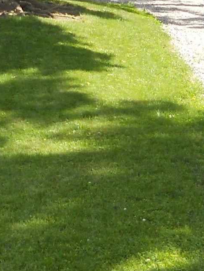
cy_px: 33
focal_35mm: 130
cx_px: 80
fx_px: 1021
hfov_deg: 11.4
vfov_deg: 15.0
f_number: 3.2
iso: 80
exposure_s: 1/250
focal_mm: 4.9
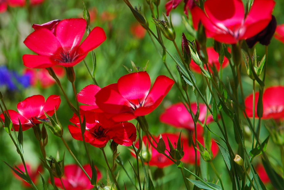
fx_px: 1912
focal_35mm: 242
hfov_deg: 8.5
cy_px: 19
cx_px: 33
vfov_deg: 5.7
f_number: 8
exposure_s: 1/200
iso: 100
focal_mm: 78
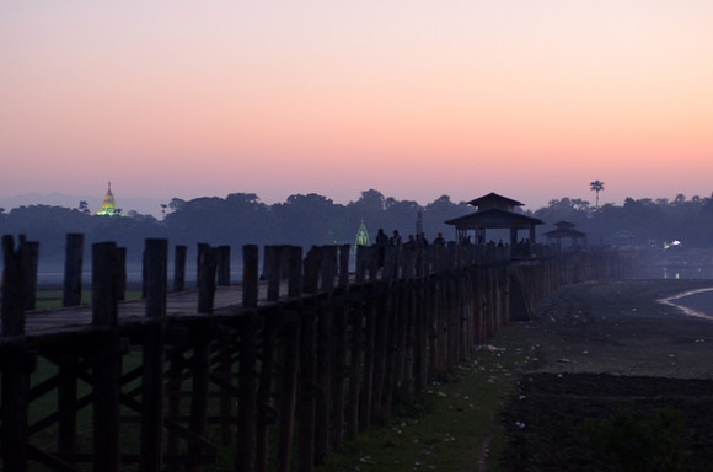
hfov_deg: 27.0
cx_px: 356
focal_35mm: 75
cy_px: 236
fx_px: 1482
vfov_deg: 18.1
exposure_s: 1/20
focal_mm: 50
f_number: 2.2
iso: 1000
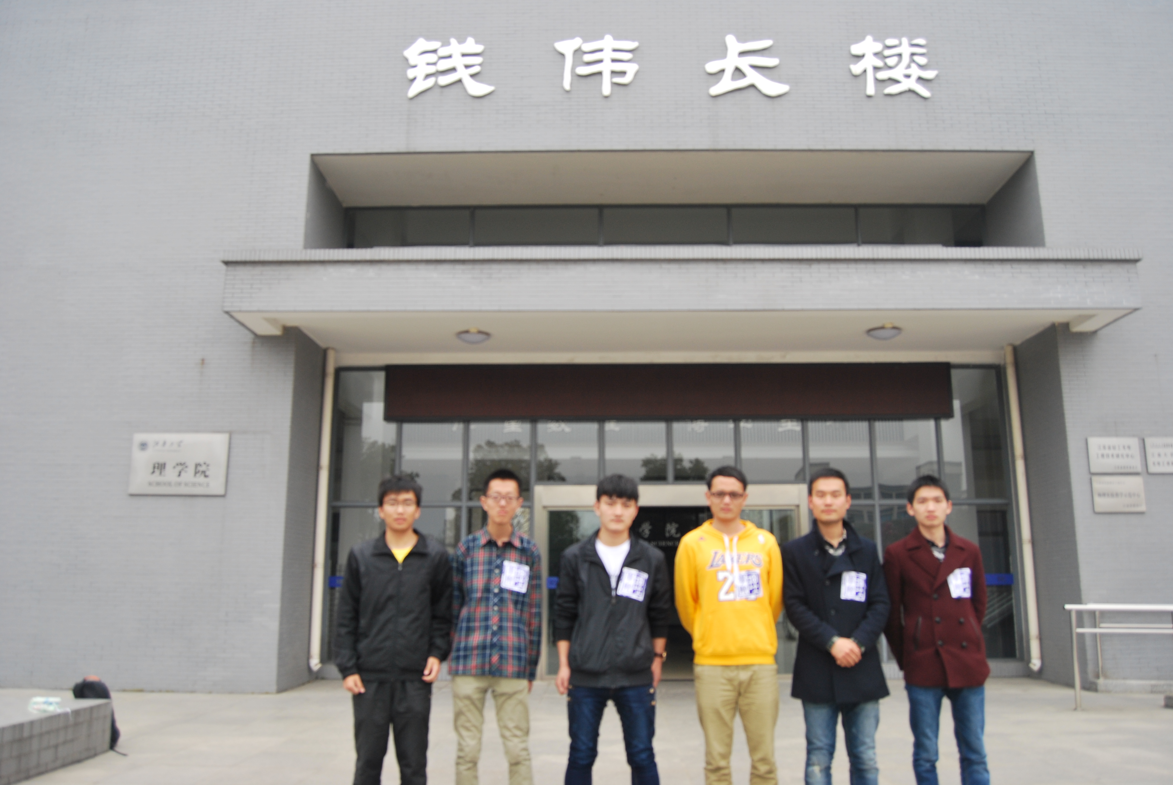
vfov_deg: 48.0
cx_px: 586
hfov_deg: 67.3
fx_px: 881
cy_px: 392
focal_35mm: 27
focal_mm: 18
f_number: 5.6
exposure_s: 1/125
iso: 200
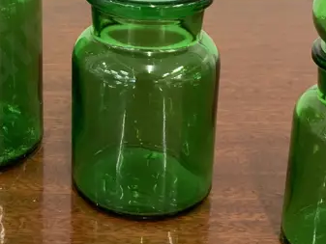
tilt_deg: -20.4
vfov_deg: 18.3
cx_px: 62
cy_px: 15
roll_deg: +0.4
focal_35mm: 79
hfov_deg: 24.3
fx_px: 744
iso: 100
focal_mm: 4.25
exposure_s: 1/50
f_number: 1.8
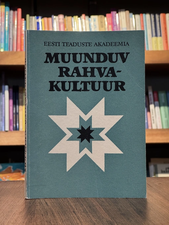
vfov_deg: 25.3
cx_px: 84
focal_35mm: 77
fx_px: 501
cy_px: 112
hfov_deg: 19.1
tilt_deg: +0.0
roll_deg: +0.4
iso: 250
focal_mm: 9
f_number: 2.8
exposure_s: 1/71
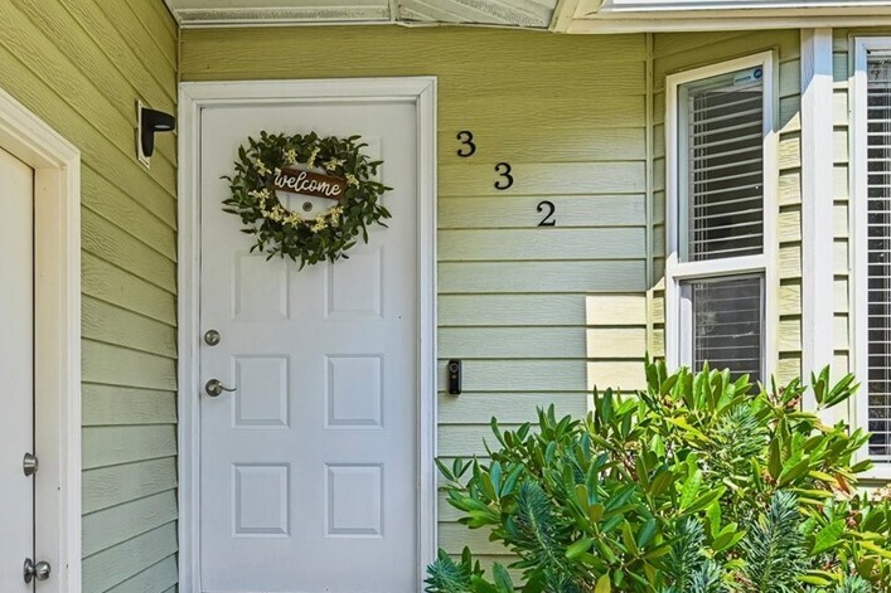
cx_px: 312
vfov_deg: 27.8
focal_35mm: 48
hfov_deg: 40.7
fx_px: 1188
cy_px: 406
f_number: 8
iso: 400
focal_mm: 20
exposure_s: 1/500
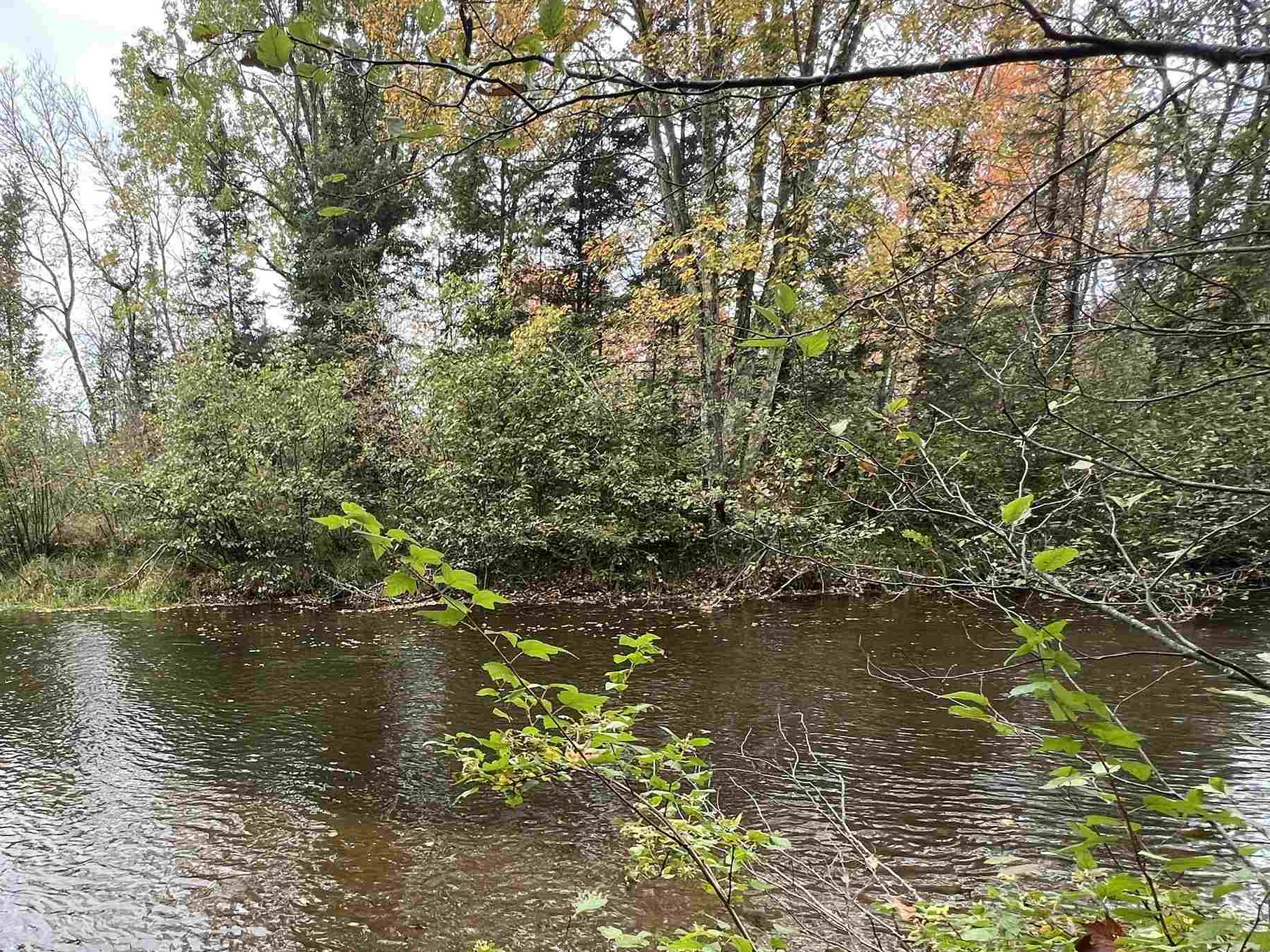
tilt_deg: -16.6
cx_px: 333
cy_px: 702
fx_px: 807
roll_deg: +3.3
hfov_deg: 71.7
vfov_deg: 58.2
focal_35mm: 22
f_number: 1.8
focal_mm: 1.57
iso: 32
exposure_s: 1/140
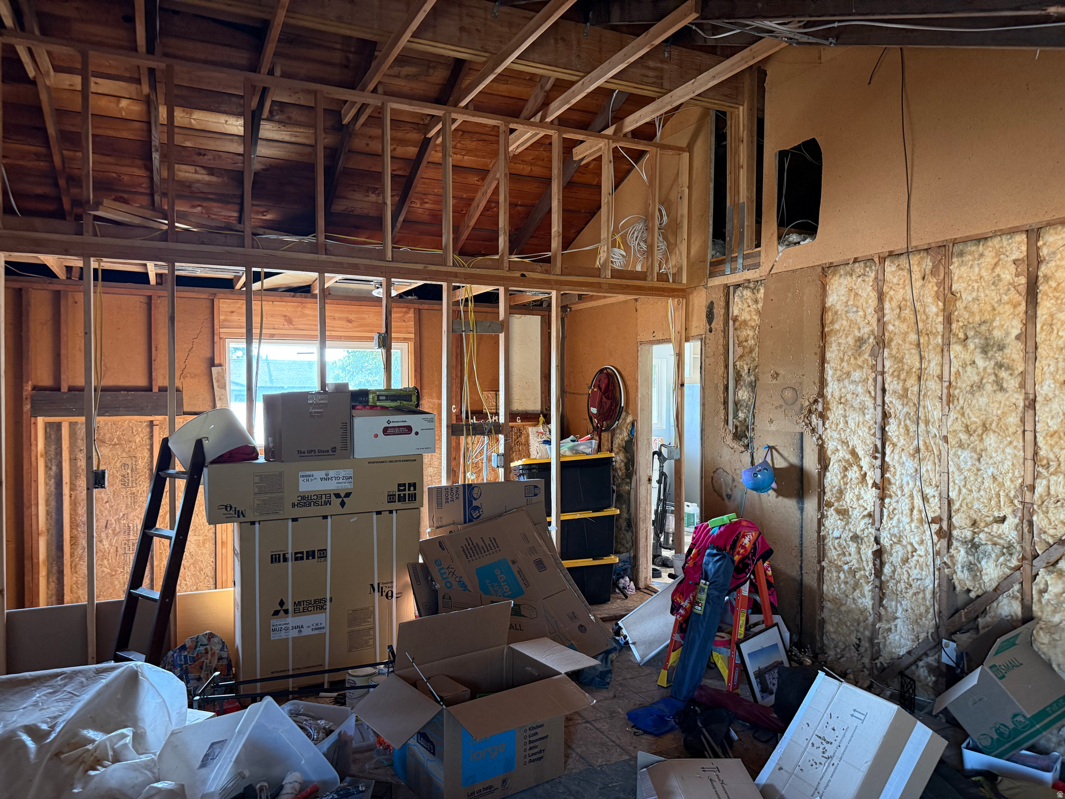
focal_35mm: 24
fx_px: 738
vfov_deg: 56.8
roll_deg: -0.5
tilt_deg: +0.3
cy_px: 400
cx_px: 532
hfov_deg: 71.6
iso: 320
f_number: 1.78
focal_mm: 6.76
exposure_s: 1/60
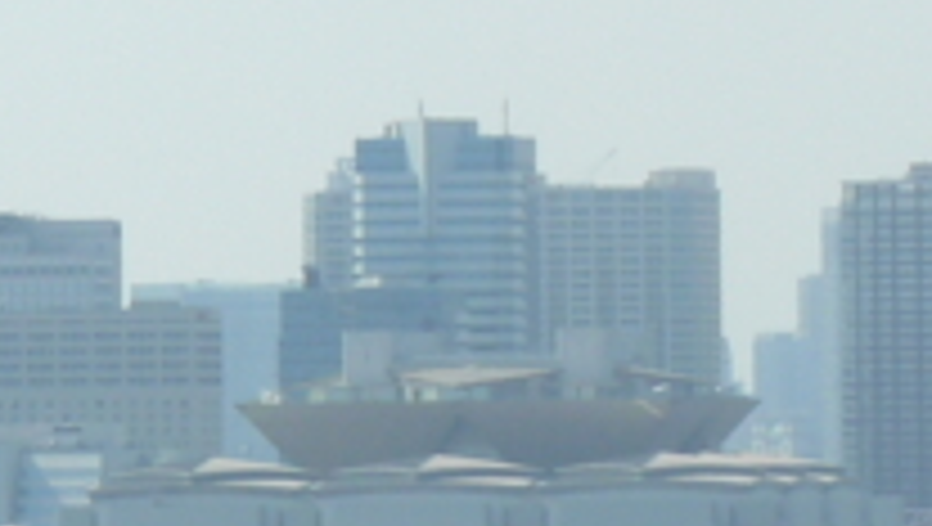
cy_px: 292
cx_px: 500
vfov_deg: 1.8
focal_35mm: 689
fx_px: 17047
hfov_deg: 3.1
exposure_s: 1/400
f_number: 6.3
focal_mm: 30.4
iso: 100
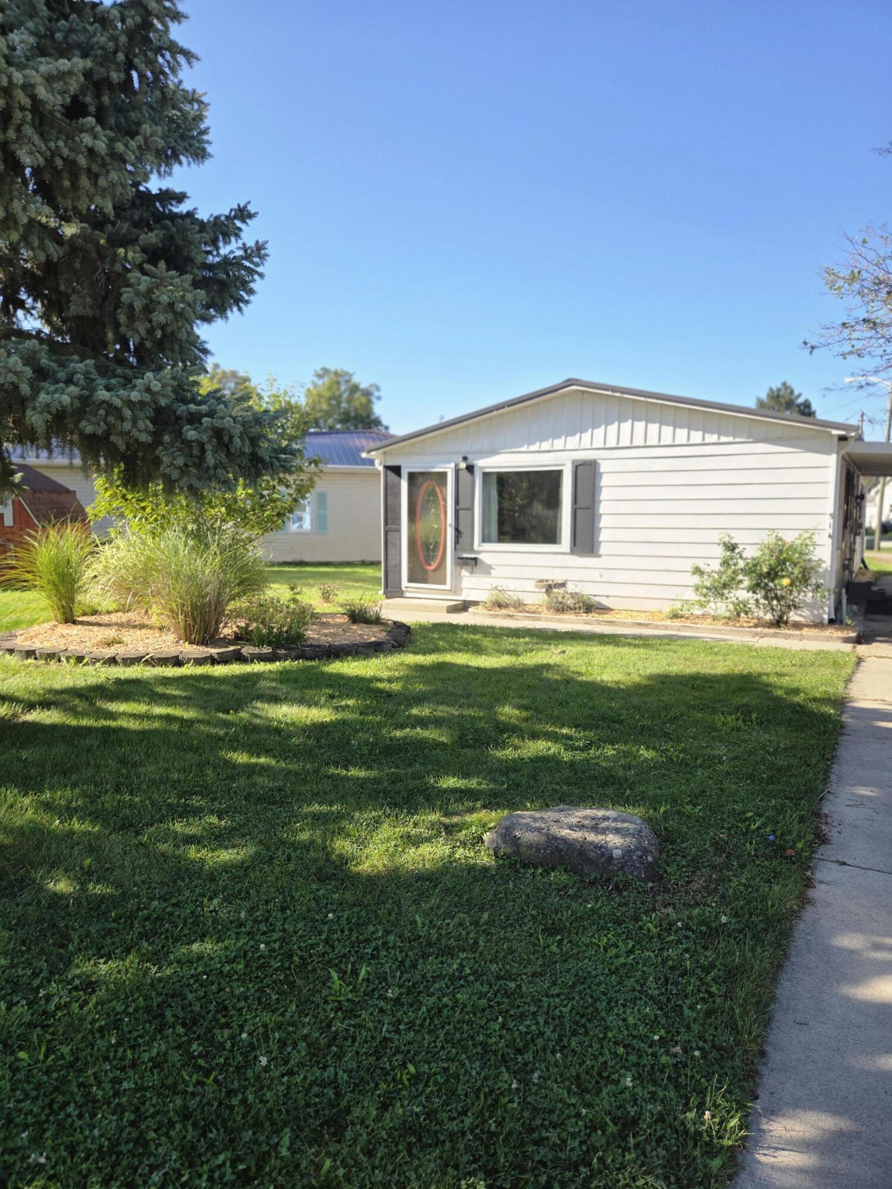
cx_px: 446
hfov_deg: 58.9
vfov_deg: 73.9
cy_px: 594
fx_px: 790
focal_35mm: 23
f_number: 1.8
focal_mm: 5.4
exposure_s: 1/2621
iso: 80
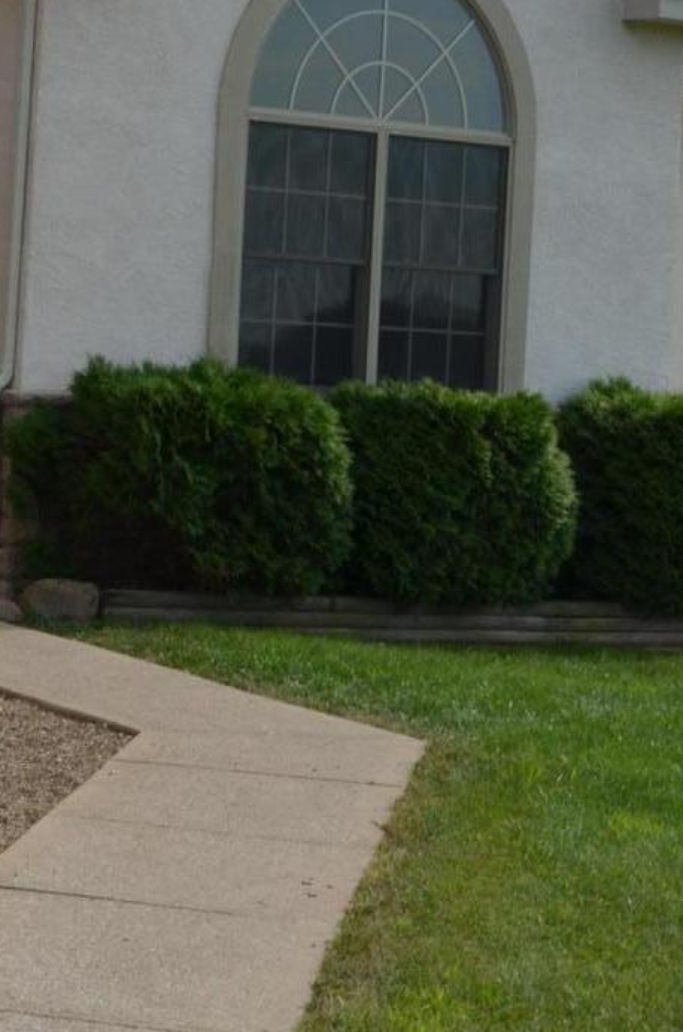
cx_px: -25
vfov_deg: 19.5
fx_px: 2974
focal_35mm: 104
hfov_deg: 12.9
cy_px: 245
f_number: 9.5
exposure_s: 1/200
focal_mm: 24
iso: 100
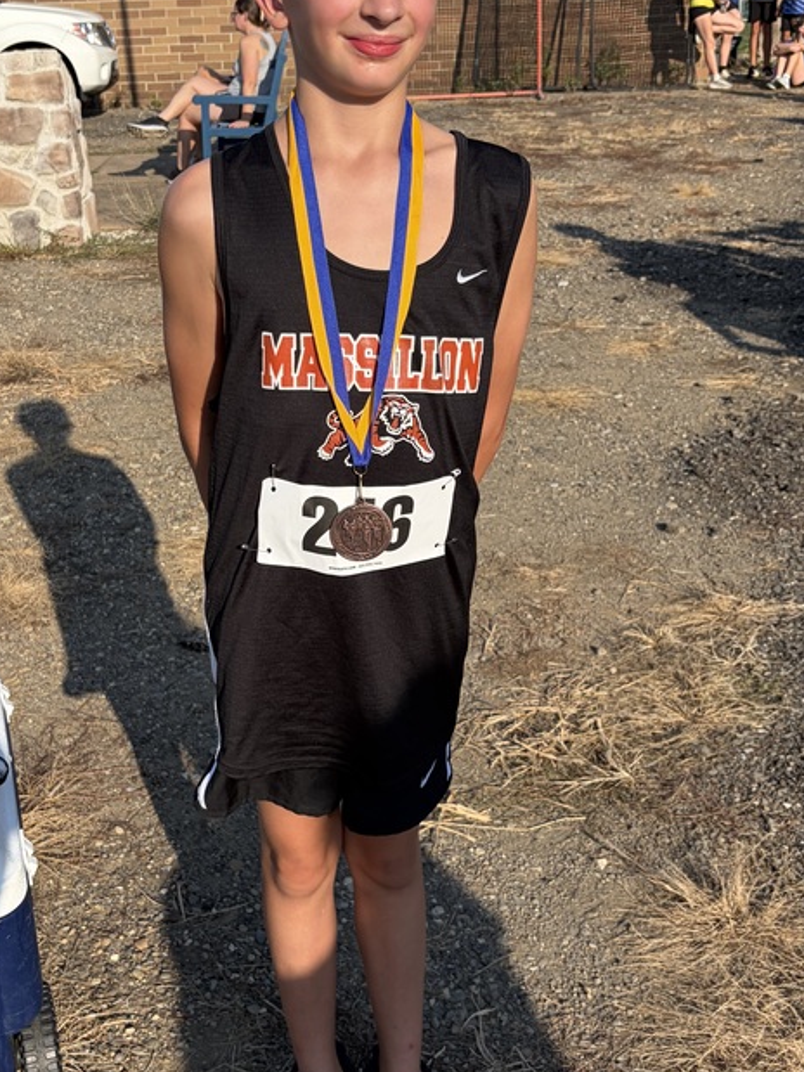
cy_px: 502
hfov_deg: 33.4
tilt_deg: -20.6
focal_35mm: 43
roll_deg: +2.8
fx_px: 1332
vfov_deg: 43.8
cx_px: 308
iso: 50
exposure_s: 1/2985
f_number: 1.6
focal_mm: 5.96
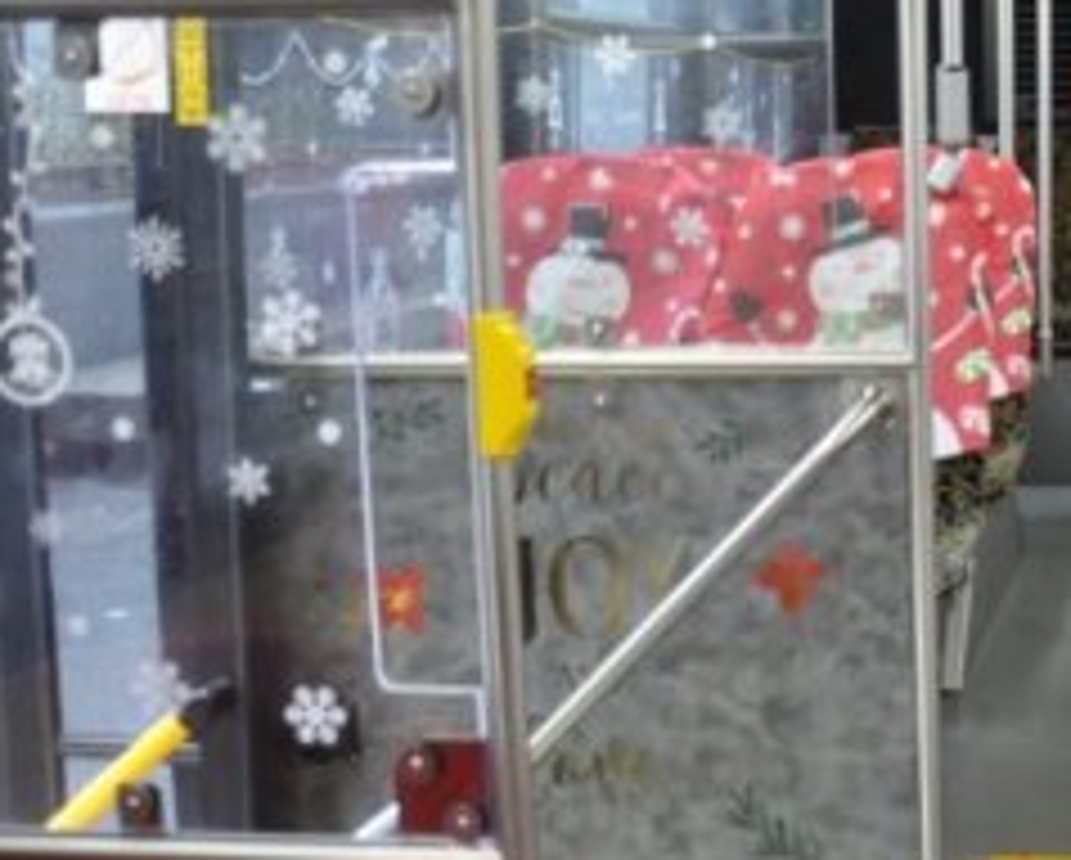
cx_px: 1197
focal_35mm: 62
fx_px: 1968
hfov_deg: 27.6
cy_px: 425
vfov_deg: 24.6
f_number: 4.5
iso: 1600
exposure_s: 1/80
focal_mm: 18
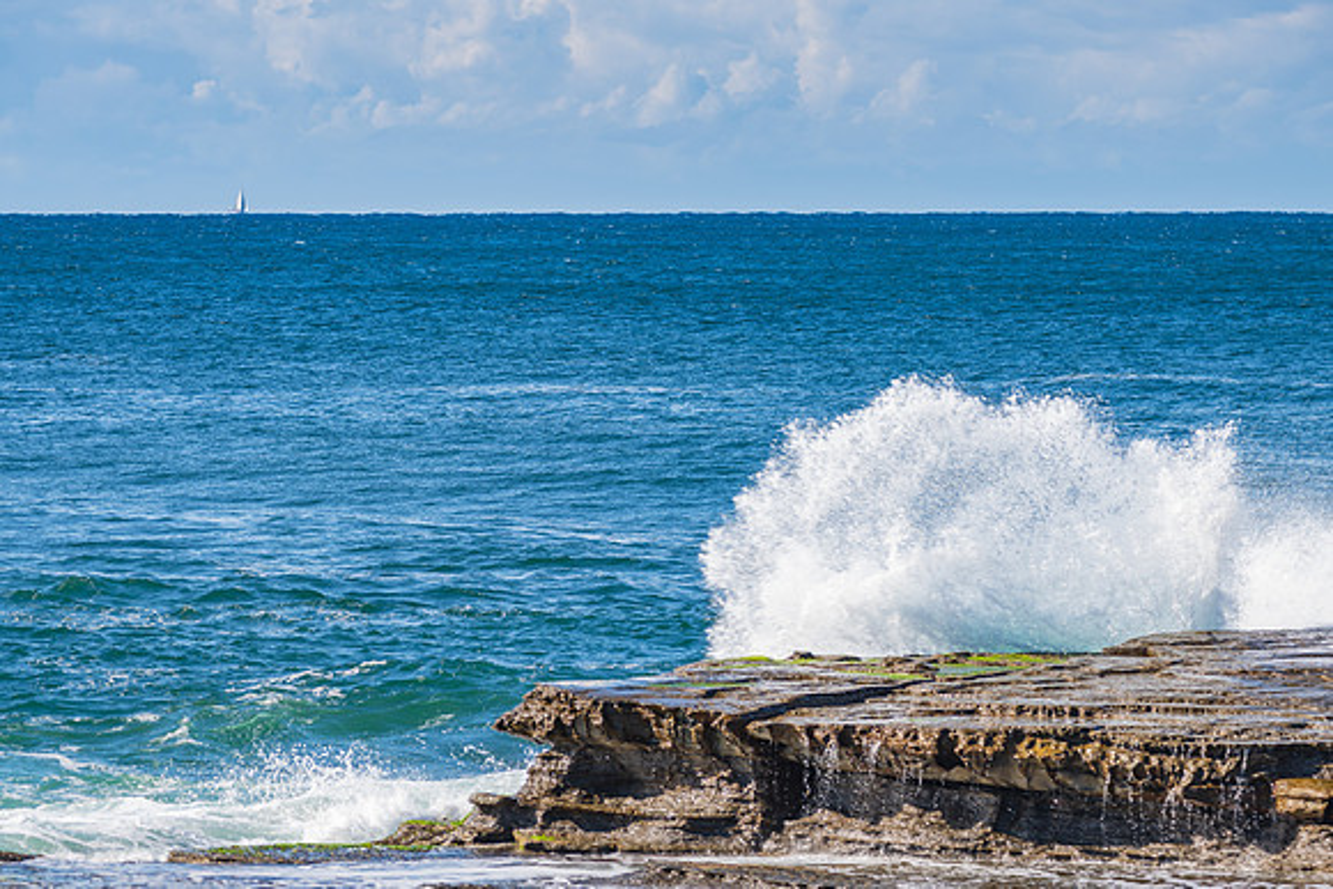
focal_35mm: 266
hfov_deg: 7.7
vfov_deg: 5.2
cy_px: 459
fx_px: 9861
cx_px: 682
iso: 31
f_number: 8
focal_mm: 250
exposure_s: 1/160
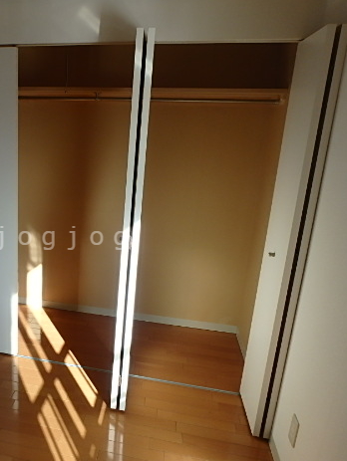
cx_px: 64
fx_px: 387
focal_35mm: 29
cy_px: 238
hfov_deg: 45.6
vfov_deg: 61.6
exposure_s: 1/160
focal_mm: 3.7
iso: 125
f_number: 3.5
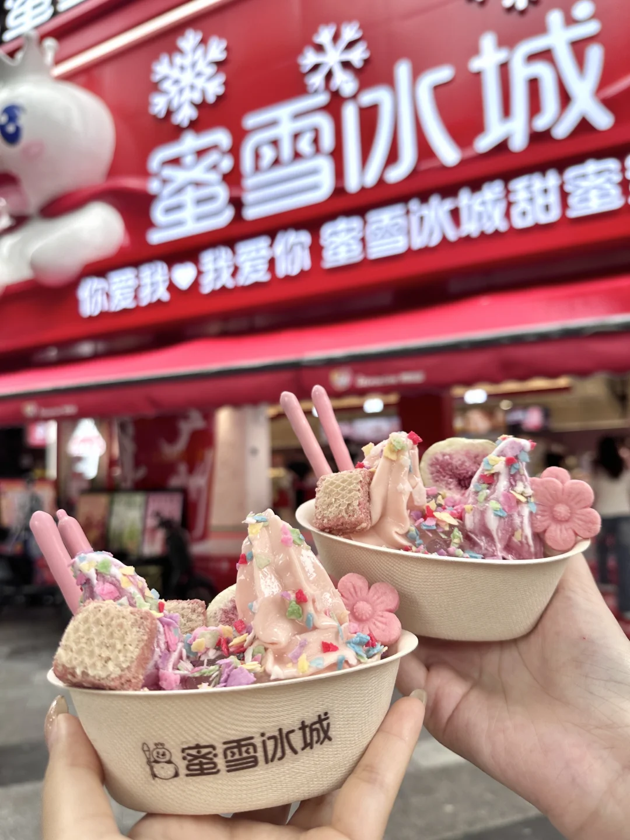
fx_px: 582
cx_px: 315
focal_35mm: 24
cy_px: 420
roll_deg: +1.2
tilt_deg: +5.8
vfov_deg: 71.6
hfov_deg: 56.8
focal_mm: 6.86
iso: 80
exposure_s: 1/577
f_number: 1.78
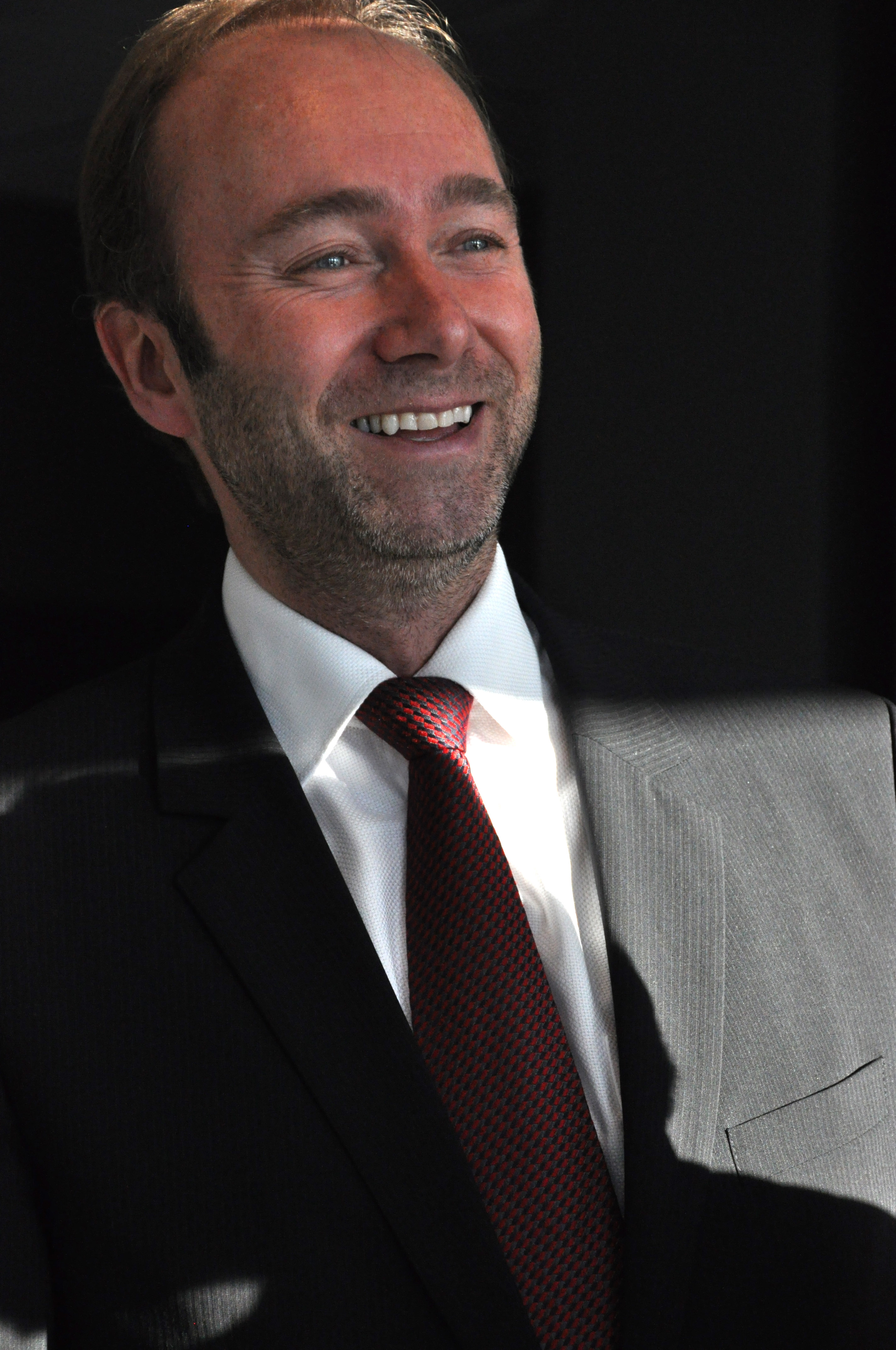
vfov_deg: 14.4
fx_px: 5333
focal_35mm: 142
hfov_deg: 9.6
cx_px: 448
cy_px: 675
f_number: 7.1
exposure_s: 1/800
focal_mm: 95
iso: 1250
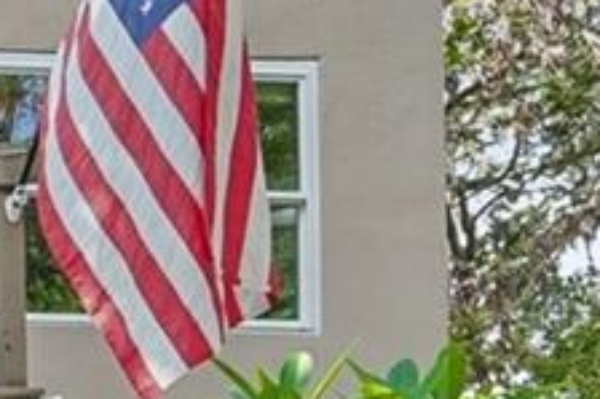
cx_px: -895
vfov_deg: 11.4
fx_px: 1782
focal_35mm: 107
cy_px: 822
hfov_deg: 13.3
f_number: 8
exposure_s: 1/30
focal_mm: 10
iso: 200
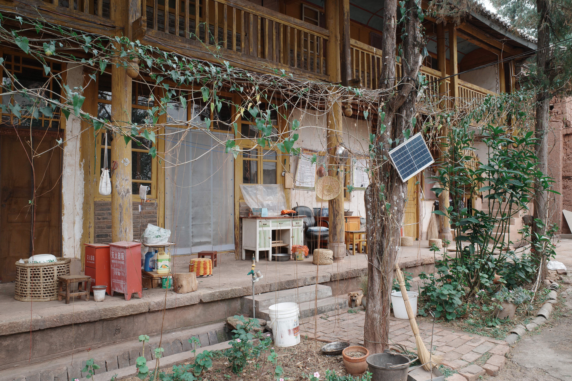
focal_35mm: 28
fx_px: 445
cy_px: 190
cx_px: 286
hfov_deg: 65.5
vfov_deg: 46.4
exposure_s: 1/60
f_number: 5.6
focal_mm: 18.3
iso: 200
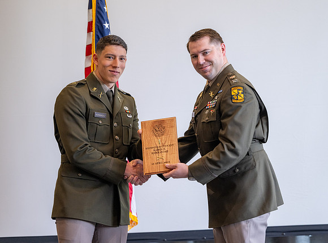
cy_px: 102
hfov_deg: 14.4
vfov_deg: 10.8
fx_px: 1293
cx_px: 211
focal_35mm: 137
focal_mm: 110
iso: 500
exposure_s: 1/200
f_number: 2.8
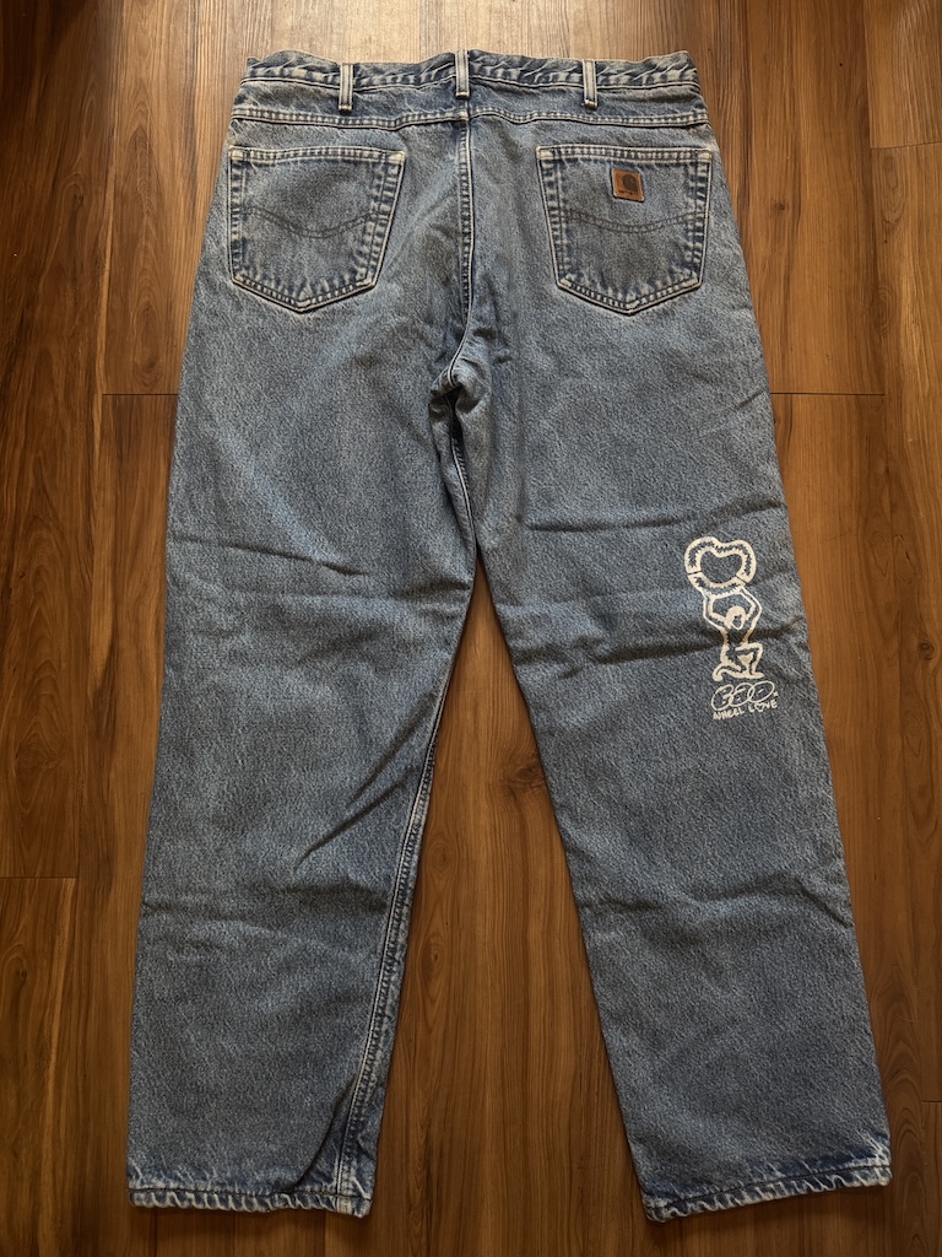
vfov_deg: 71.6
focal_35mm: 24
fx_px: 871
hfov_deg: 56.8
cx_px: 471
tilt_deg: -83.2
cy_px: 628
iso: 250
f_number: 1.78
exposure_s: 1/50
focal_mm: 6.76
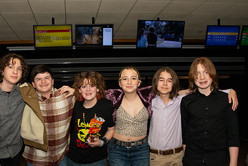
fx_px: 283
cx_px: 95
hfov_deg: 47.0
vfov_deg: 32.4
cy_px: 108
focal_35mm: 41
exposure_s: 1/250
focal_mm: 18
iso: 4000
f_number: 14
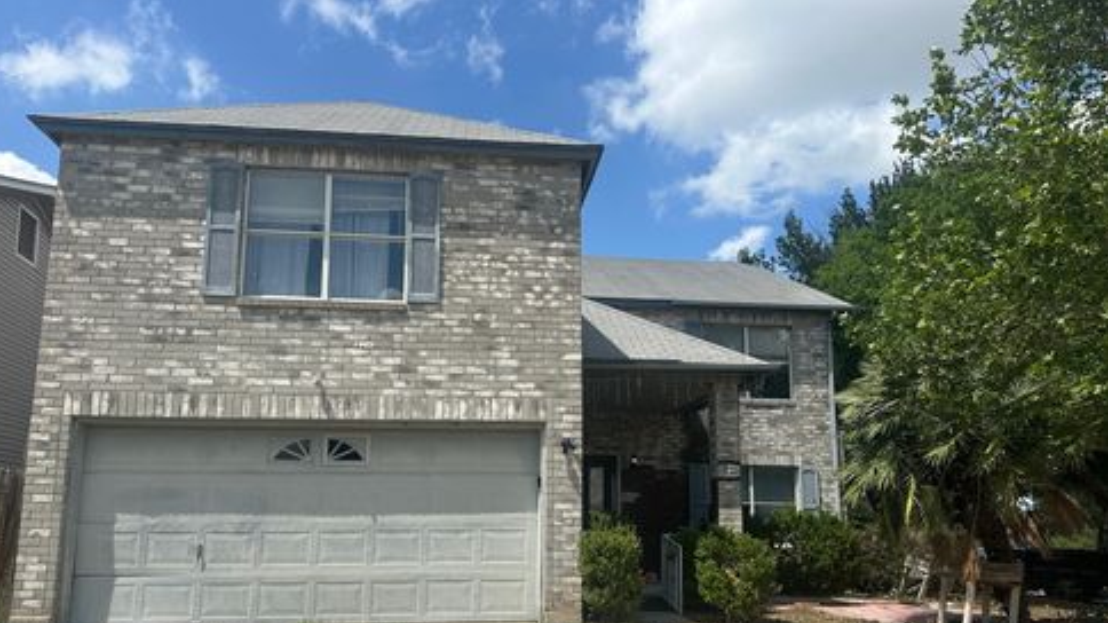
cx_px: 540
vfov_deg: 42.5
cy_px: 391
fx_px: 793
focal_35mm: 27
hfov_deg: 69.9
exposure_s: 1/5848
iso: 80
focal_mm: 6.86
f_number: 1.78
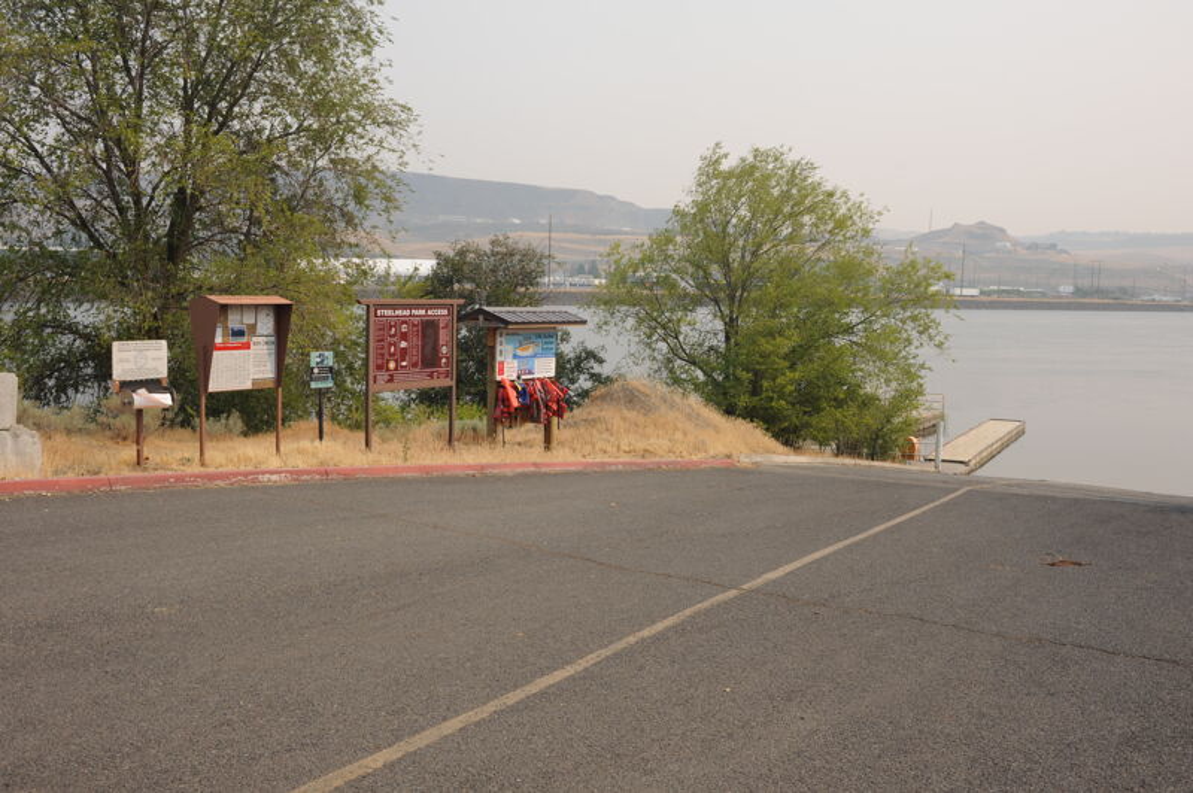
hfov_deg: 54.5
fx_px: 1159
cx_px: 596
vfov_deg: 37.8
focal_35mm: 35
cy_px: 396
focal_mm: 35
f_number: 10
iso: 200
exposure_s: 1/320
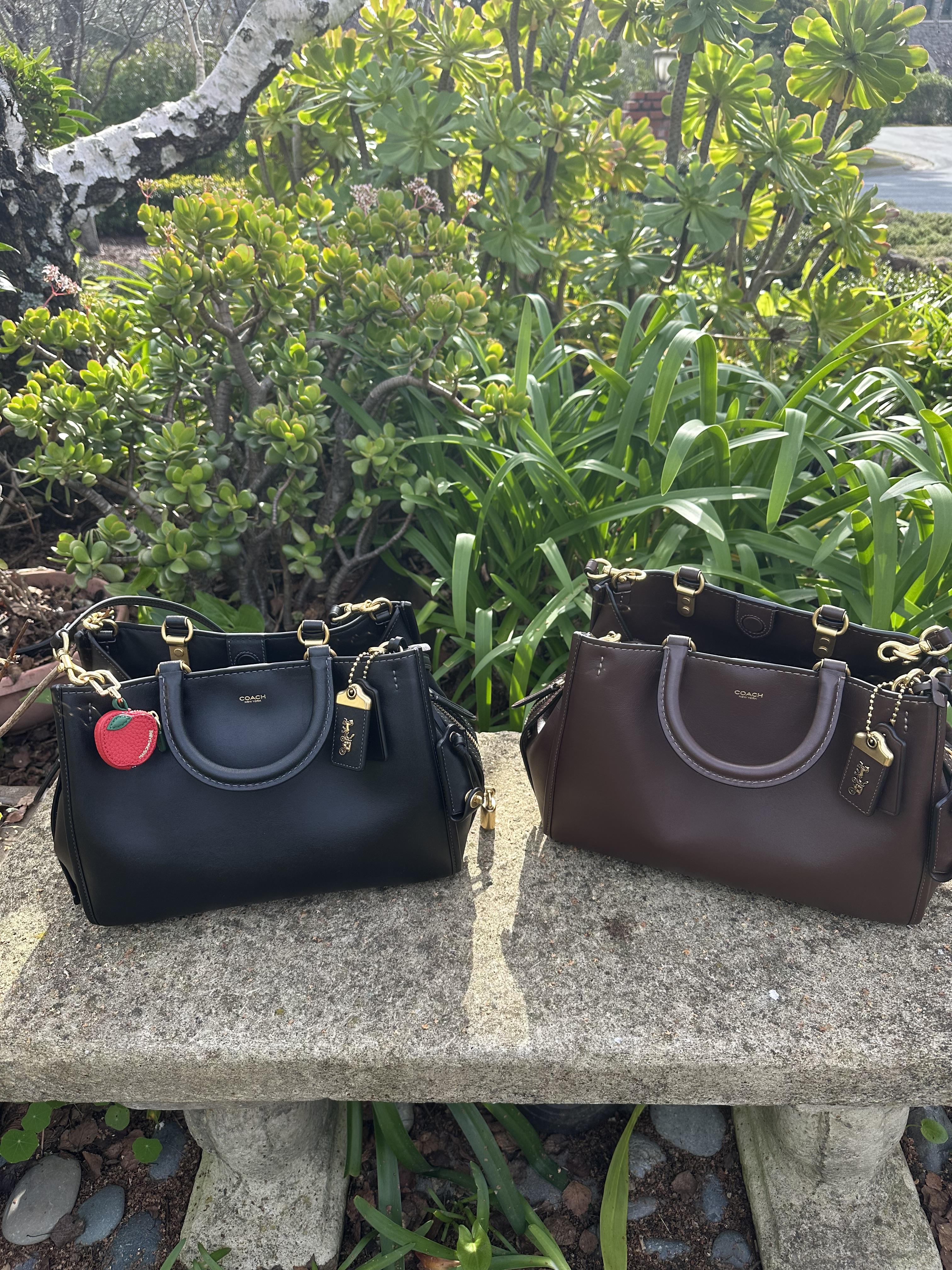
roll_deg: -0.1
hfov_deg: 56.8
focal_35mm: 24
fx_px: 880
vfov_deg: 71.6
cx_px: 476
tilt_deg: -29.4
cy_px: 635
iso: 80
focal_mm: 6.86
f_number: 1.78
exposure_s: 1/659
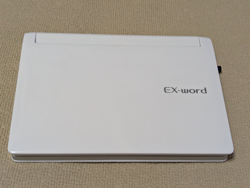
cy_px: 94
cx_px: 125
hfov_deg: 39.7
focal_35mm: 48
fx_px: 347
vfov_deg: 30.3
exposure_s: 1/83.1
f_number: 1.85
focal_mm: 6.81
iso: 214
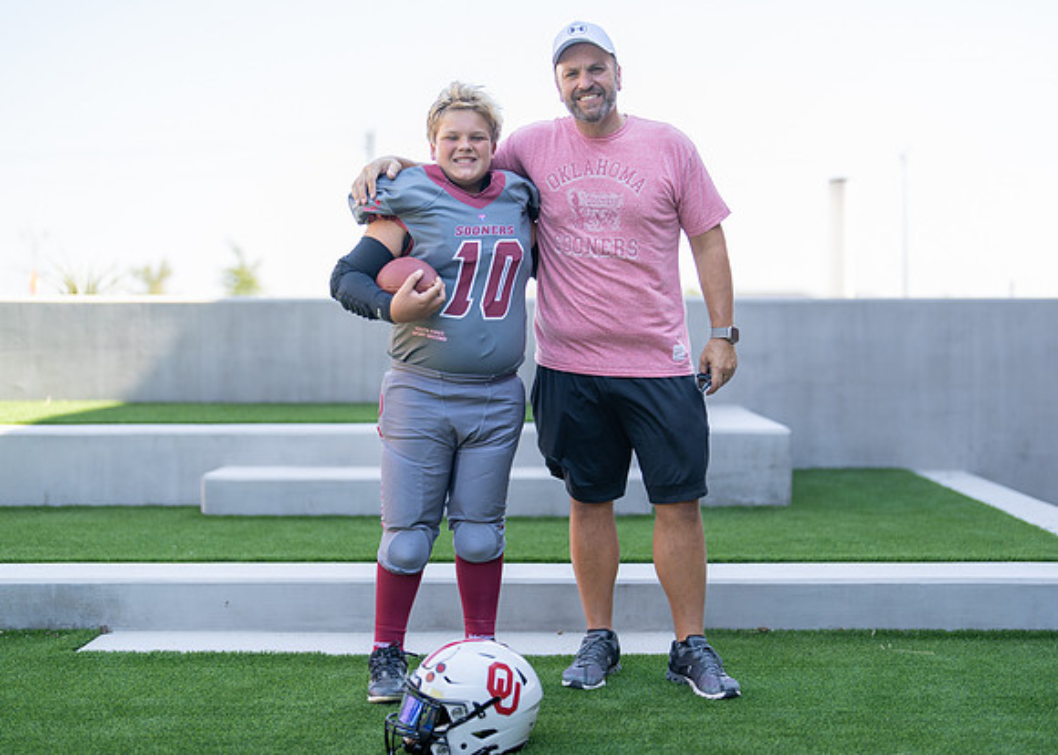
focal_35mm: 55
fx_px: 1641
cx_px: 565
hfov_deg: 35.7
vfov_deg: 25.9
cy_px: 370
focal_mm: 50
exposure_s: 1/1600
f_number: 1.2
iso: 100
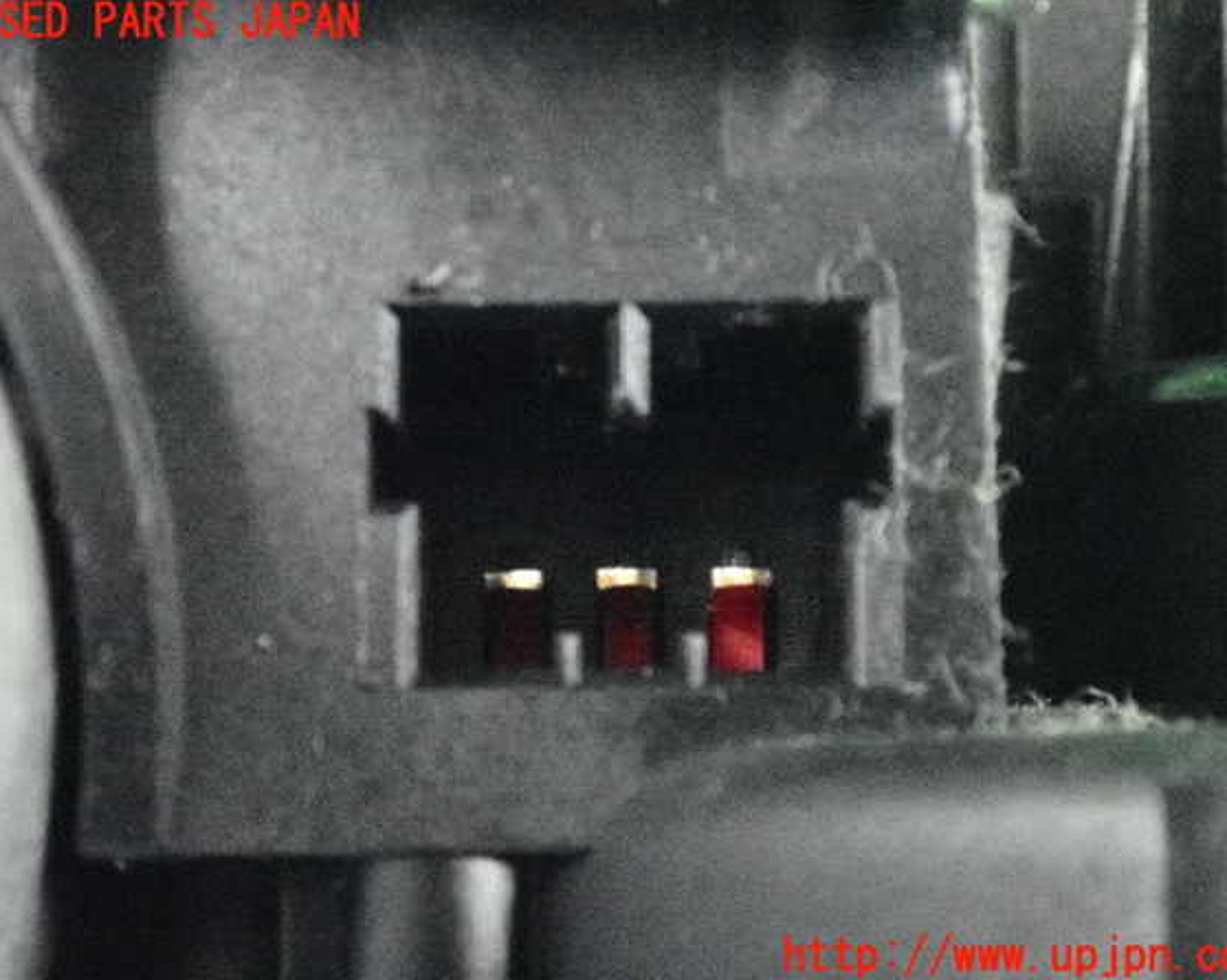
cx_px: 620
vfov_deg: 14.7
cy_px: 490
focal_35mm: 105
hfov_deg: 18.3
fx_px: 3812
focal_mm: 18
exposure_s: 1/40
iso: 12800
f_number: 4.9
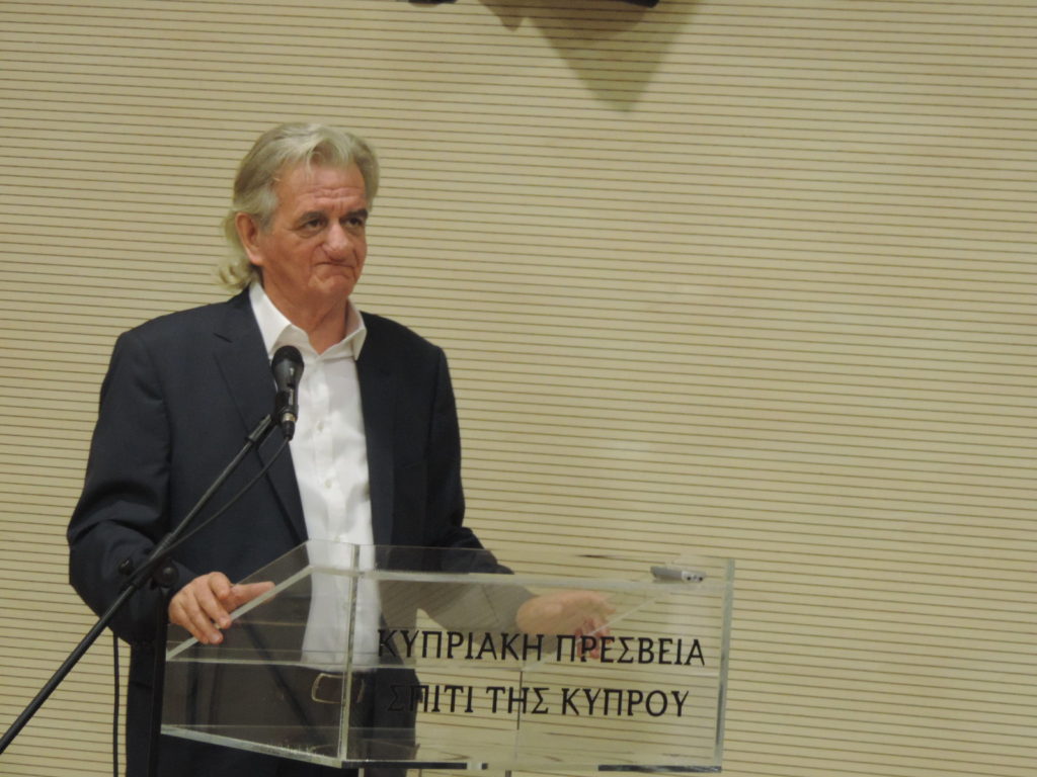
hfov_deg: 11.6
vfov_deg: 8.7
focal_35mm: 170
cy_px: 388
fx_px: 5093
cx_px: 518
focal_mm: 30.3
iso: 800
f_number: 4.5
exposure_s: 1/30
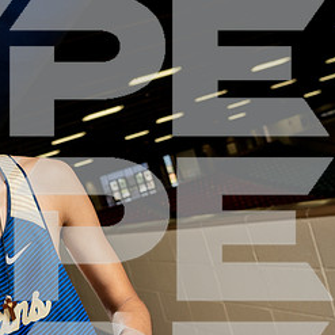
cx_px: -12
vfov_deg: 33.6
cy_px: 230
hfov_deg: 31.1
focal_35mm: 50
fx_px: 547
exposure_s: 1/250
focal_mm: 25
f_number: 5.6
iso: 320
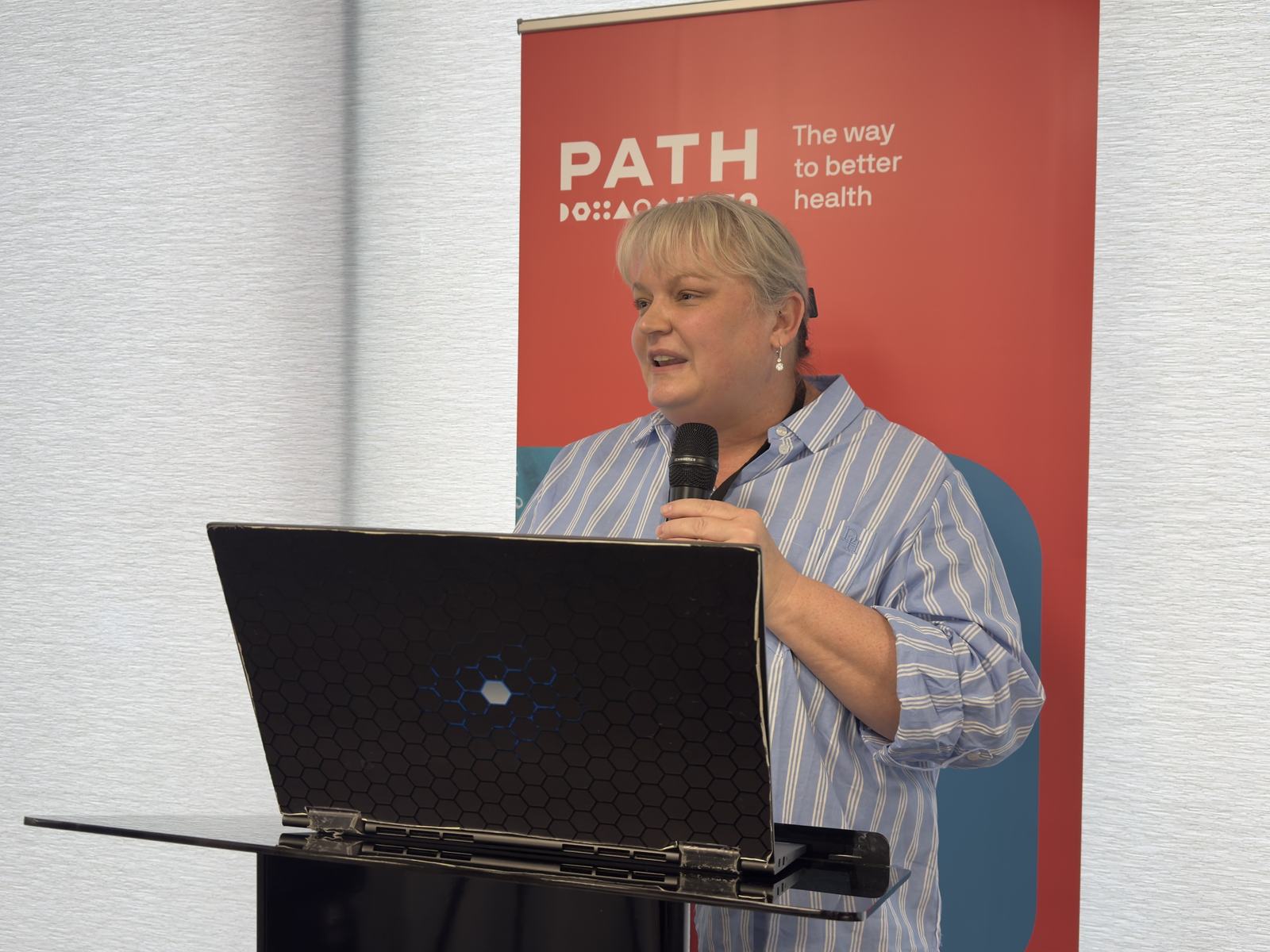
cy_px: 476
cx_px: 635
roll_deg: -1.4
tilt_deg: -1.7
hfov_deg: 52.6
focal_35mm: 35
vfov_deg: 40.7
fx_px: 1284
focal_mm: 6.76
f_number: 1.78
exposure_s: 1/60
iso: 125
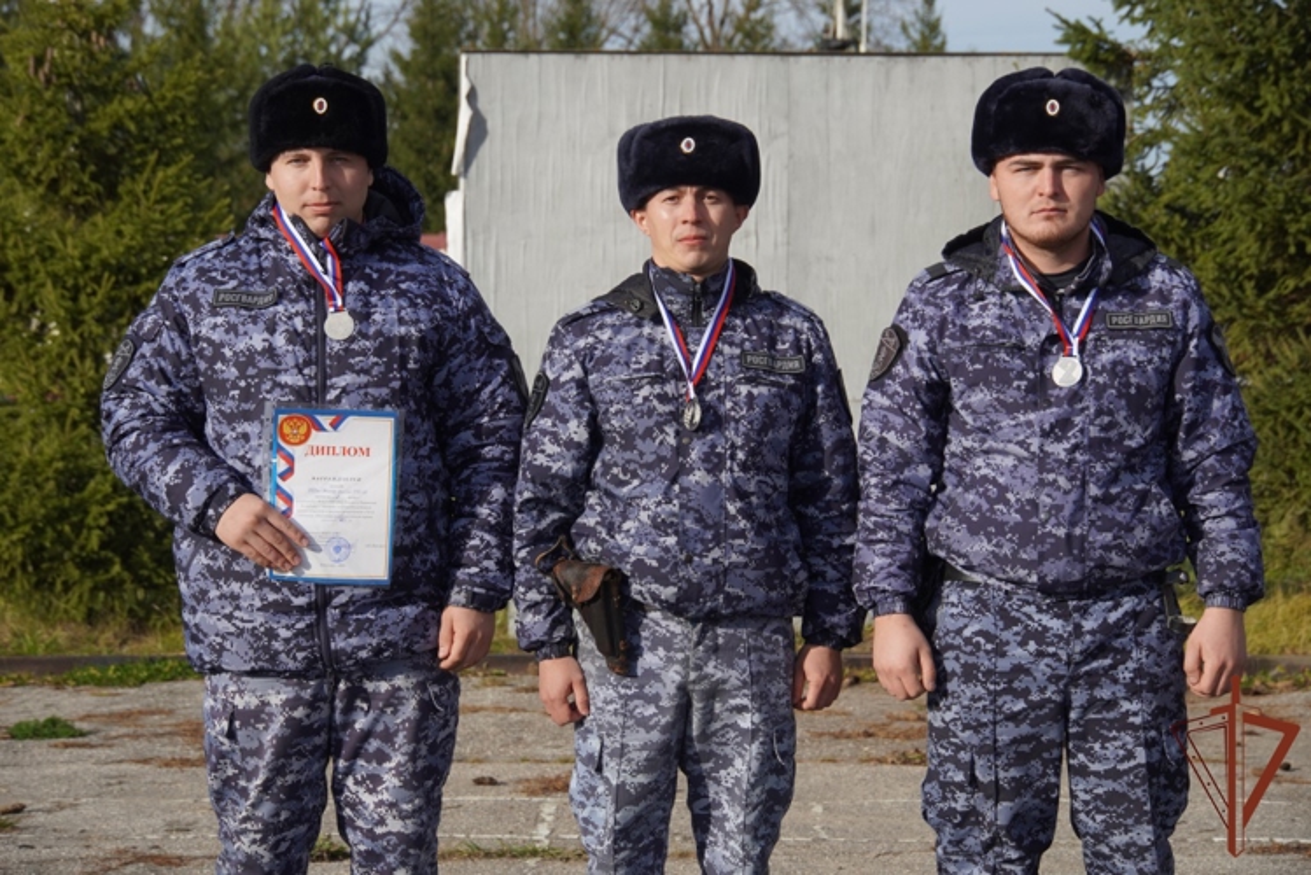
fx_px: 3279
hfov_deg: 22.6
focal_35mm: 90
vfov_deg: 15.2
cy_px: 438
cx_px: 656
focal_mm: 60
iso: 100
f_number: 6.3
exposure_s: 1/400
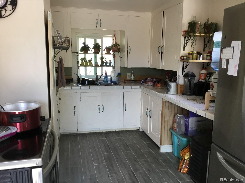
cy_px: 92
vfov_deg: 45.4
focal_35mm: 31
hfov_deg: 58.4
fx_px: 219
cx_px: 122
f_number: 2.4
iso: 40
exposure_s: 1/30
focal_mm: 3.3
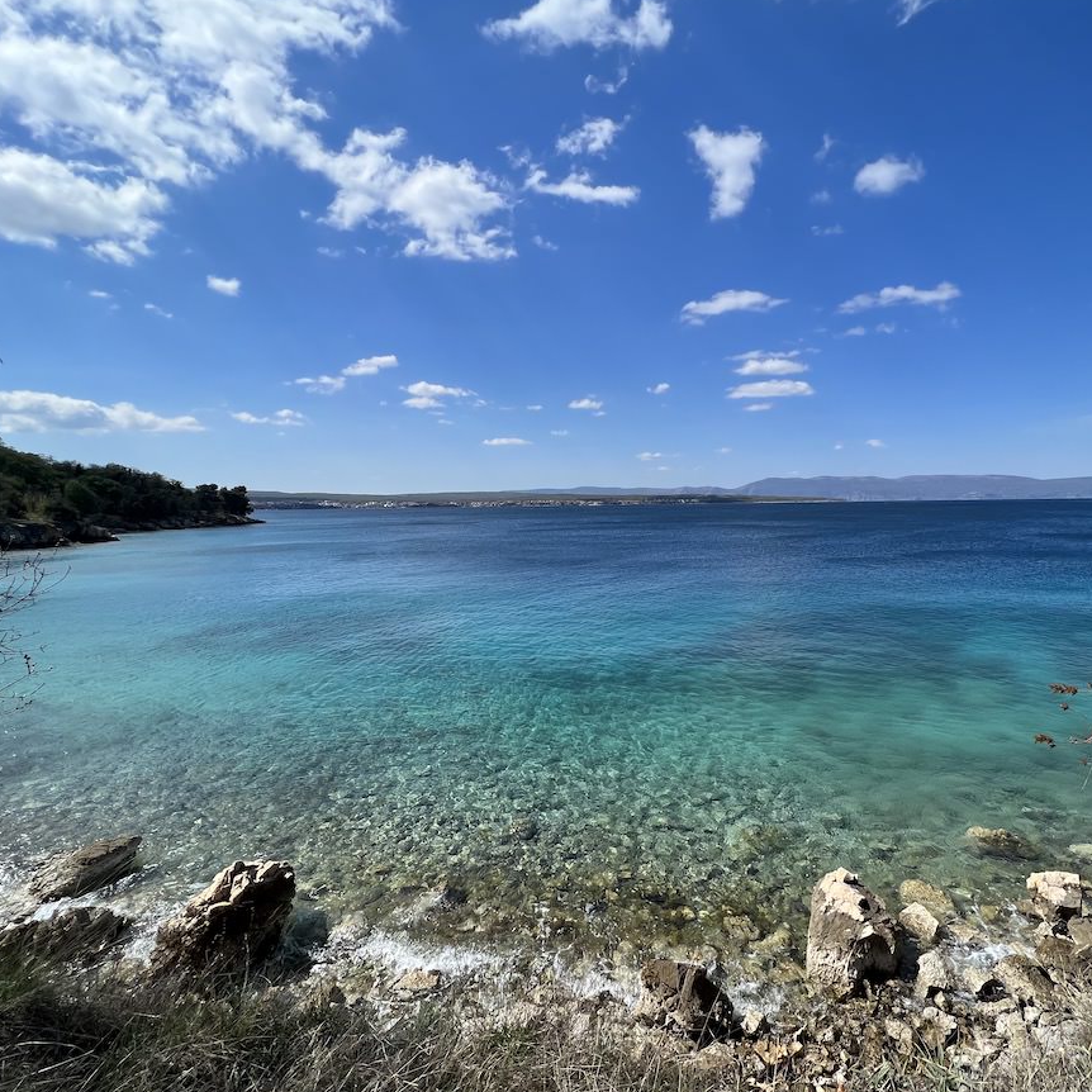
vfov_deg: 87.4
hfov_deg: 86.8
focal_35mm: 16
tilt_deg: -5.8
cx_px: 631
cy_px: 564
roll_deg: +1.3
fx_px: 571
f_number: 1.8
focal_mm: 1.57
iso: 32
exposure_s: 1/2421
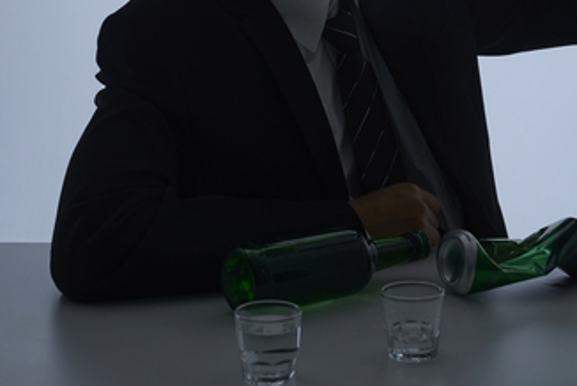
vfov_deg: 17.1
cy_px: -4
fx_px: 1251
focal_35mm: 78
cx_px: 321
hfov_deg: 26.0
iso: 80
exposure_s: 1/125
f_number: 8
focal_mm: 35
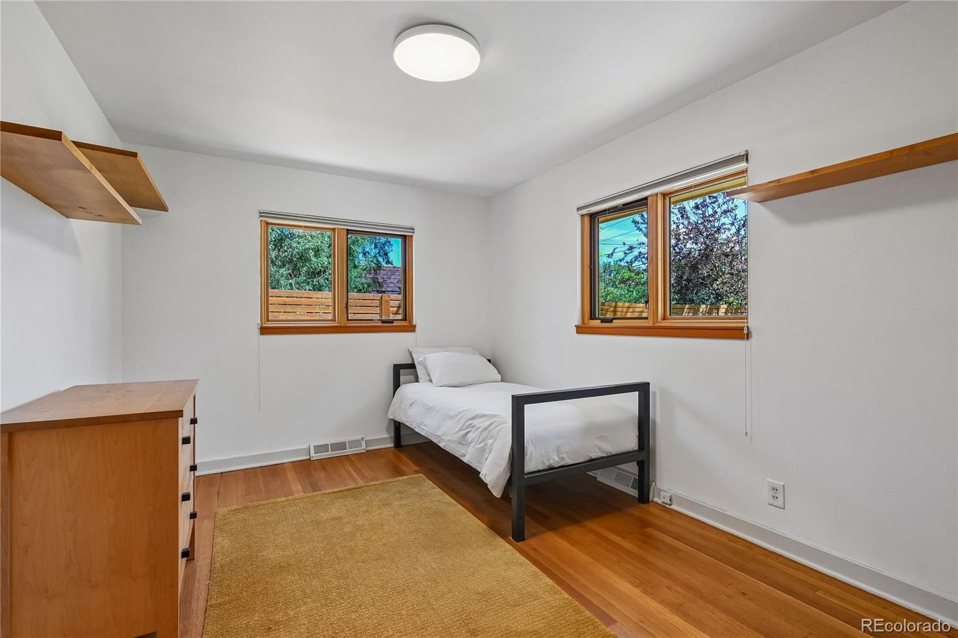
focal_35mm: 16
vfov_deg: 73.7
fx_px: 426
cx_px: 479
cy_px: 319
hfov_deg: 96.7
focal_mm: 16
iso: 400
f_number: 10
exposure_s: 1/30
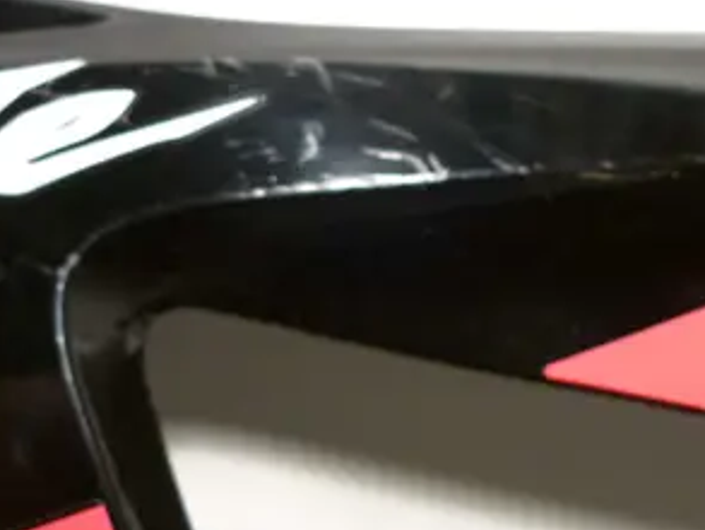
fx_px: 1100
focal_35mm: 54
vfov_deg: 26.7
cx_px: 383
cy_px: 132
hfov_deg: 35.5
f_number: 2.8
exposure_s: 1/30
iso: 160
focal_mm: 5.5
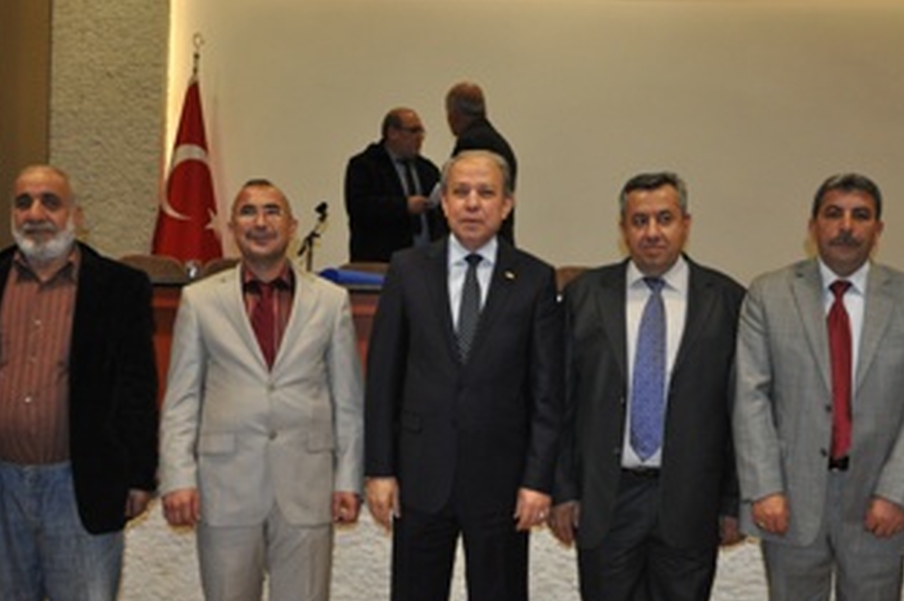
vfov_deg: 31.0
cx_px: 517
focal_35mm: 43
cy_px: 379
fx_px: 1079
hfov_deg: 45.3
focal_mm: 20
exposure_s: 1/60
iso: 800
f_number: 3.8
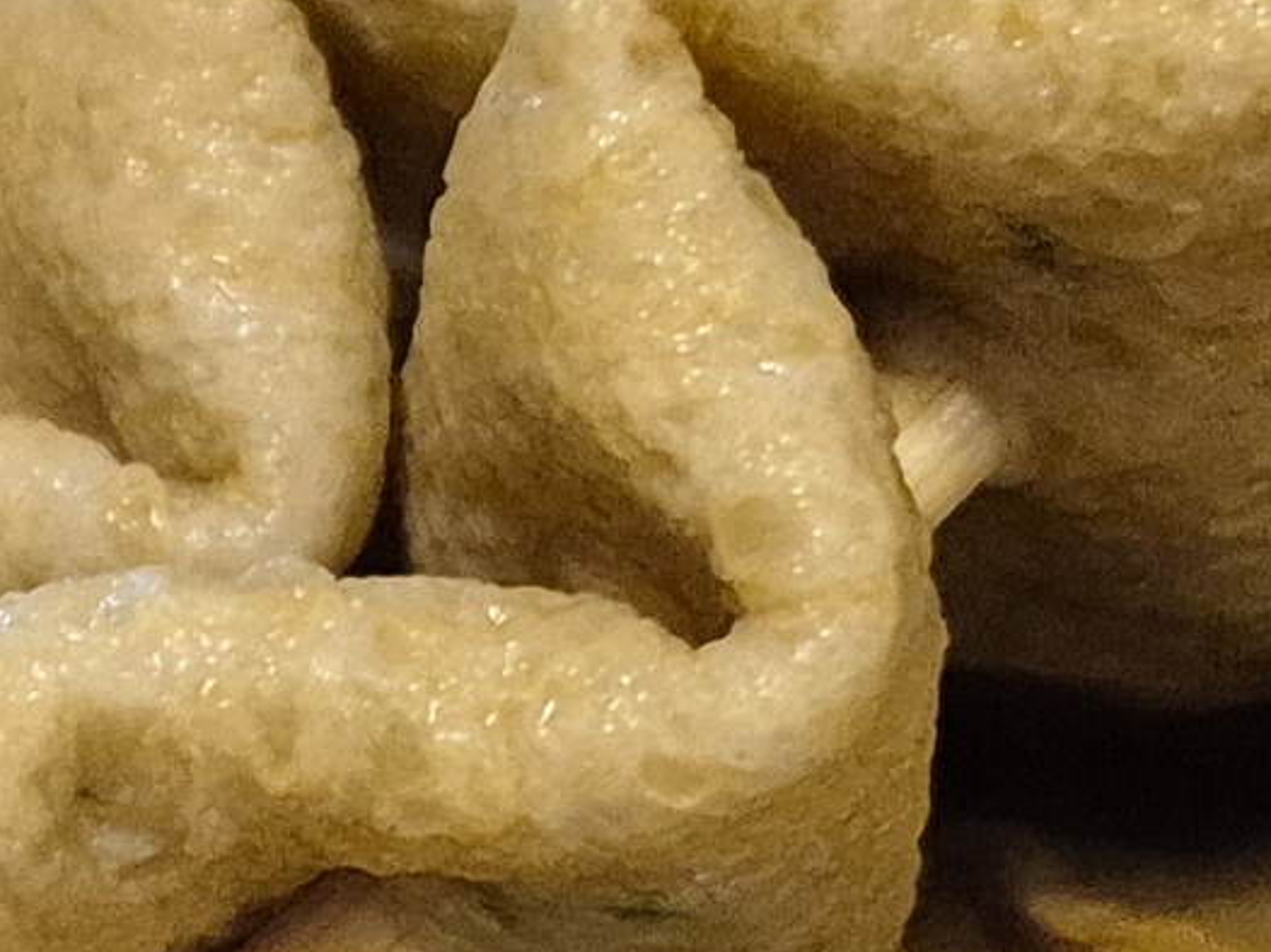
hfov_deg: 11.1
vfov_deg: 8.5
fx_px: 6423
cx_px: -193
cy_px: 778
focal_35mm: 175
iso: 1000
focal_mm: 5.4
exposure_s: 1/120
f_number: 1.8
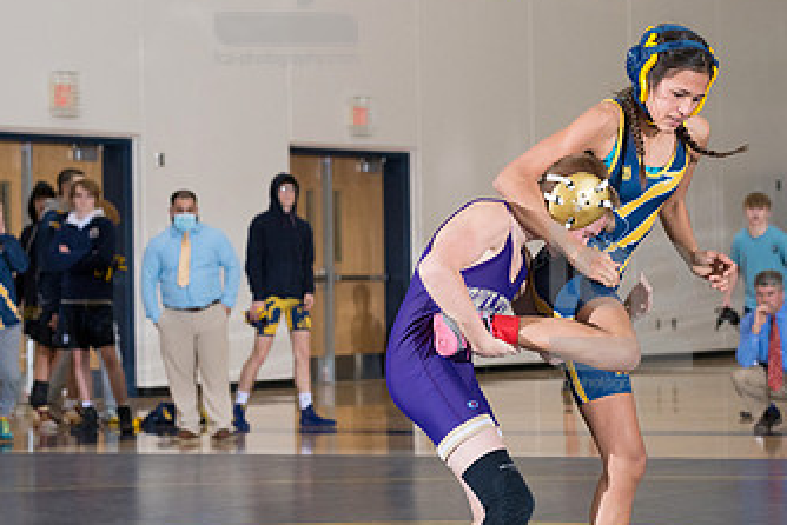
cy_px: 307
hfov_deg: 12.8
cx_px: 622
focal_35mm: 160
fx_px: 3499
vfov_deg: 8.6
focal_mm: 92
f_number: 5.6
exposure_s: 1/250
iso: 1250
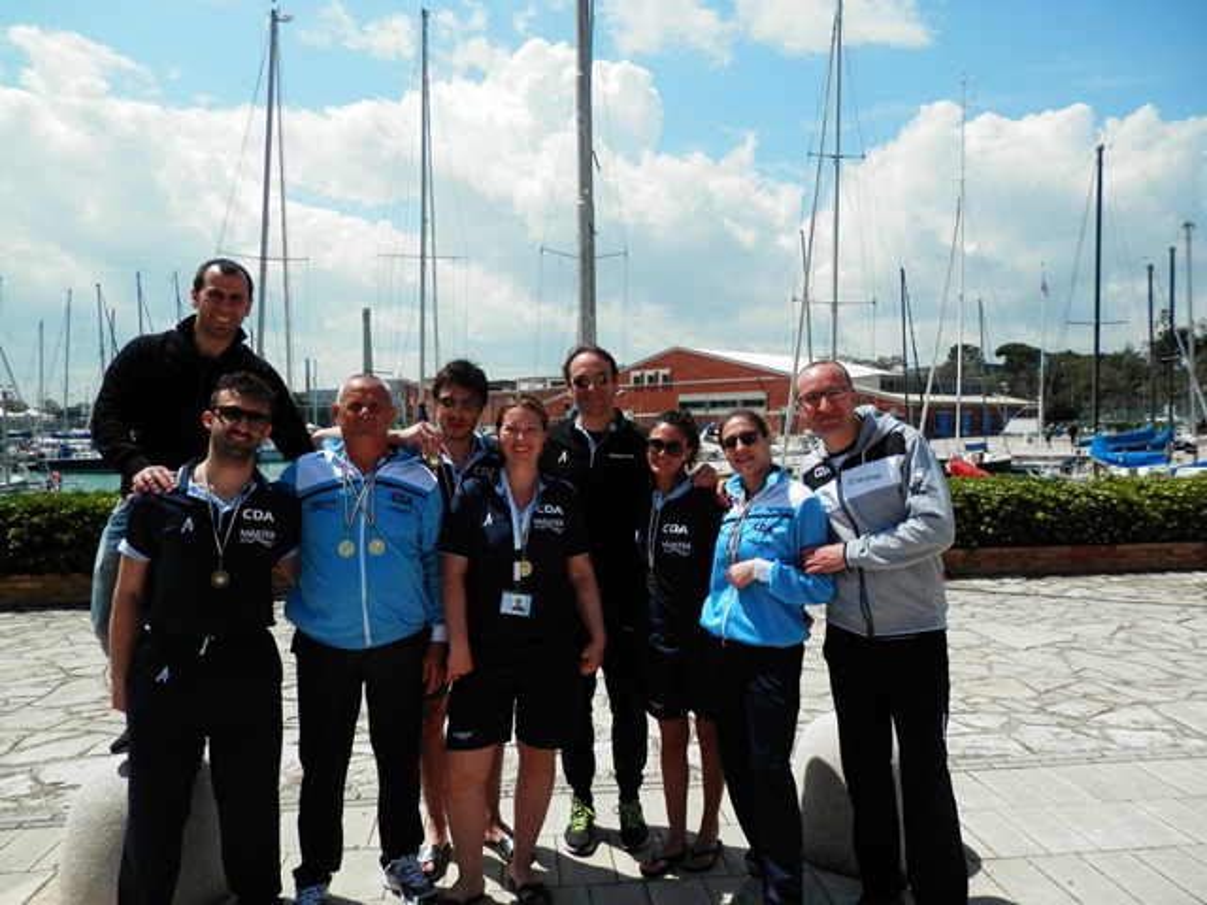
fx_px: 872
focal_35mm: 25
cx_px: 604
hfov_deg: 69.4
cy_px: 452
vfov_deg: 54.9
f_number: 8.7
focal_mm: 4.5
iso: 80
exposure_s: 1/200
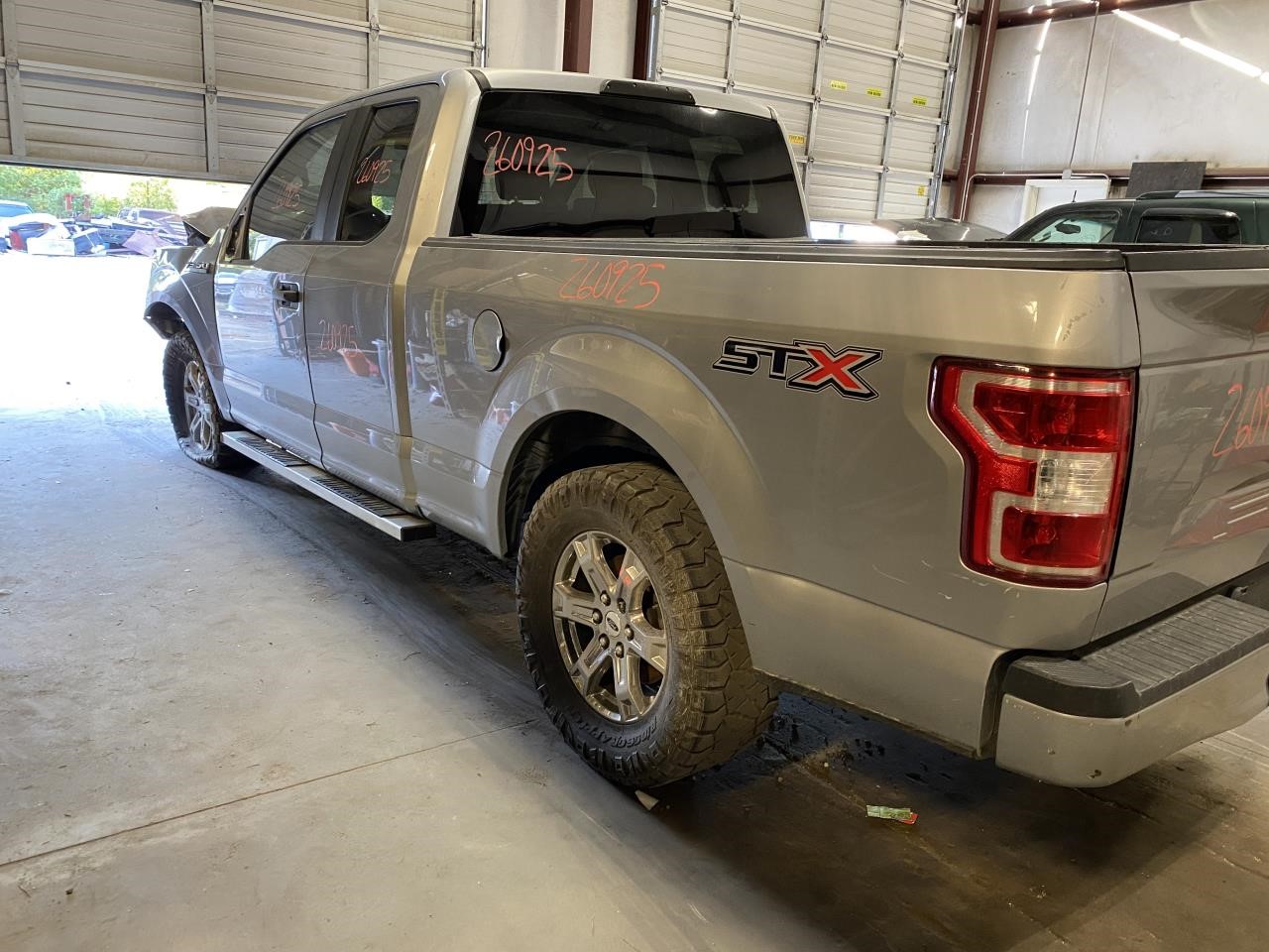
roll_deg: -3.2
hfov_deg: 67.3
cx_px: 634
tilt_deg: -13.2
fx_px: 953
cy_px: 476
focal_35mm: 26
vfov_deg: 53.1
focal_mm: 4.25
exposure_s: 1/60
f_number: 1.8
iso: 250
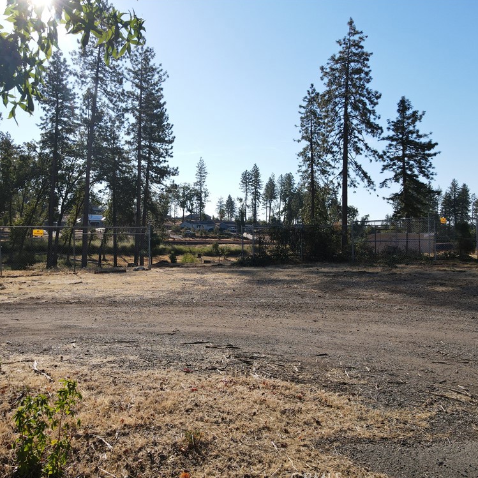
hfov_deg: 55.3
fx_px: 453
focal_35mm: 29
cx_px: 194
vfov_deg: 55.6
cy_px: 243
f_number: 2.8
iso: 100
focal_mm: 4.5
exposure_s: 1/640
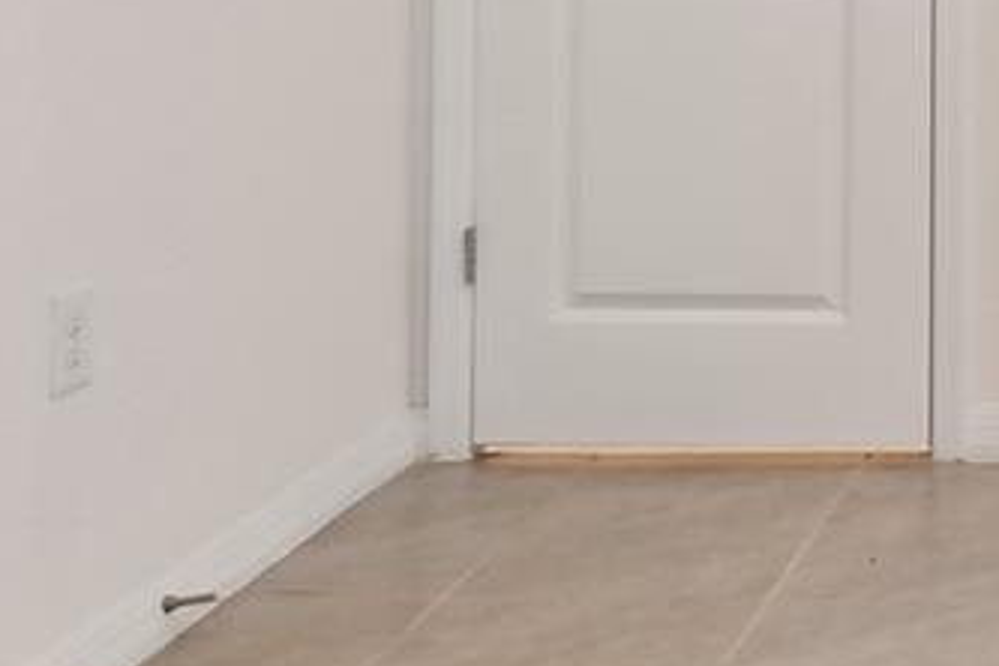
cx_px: 1269
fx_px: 1998
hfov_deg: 24.7
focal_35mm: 72
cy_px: -243
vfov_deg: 17.5
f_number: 7.1
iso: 100
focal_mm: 10
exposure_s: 1/8
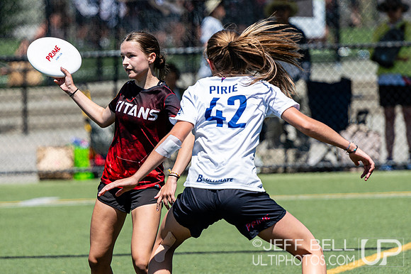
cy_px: 129
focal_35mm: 437
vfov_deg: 3.1
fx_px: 4992
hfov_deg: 4.7
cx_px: 137
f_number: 3.2
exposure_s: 1/1600
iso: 100
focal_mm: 200
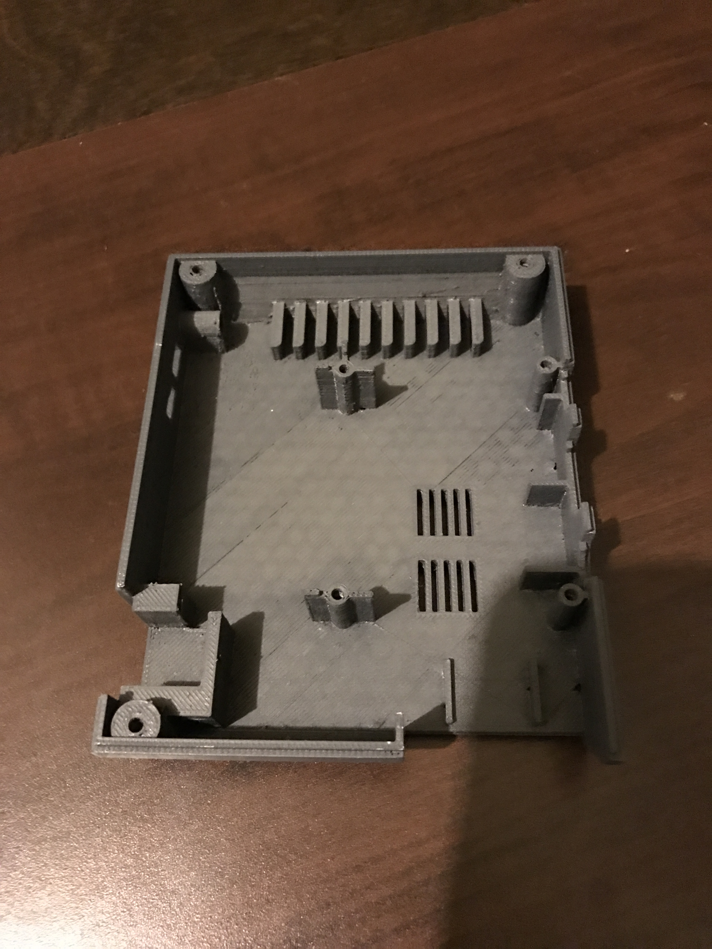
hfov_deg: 49.7
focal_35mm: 28
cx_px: 356
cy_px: 474
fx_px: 768
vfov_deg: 63.4
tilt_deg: -63.3
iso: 160
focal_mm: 3.99
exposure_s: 1/4
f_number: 1.8
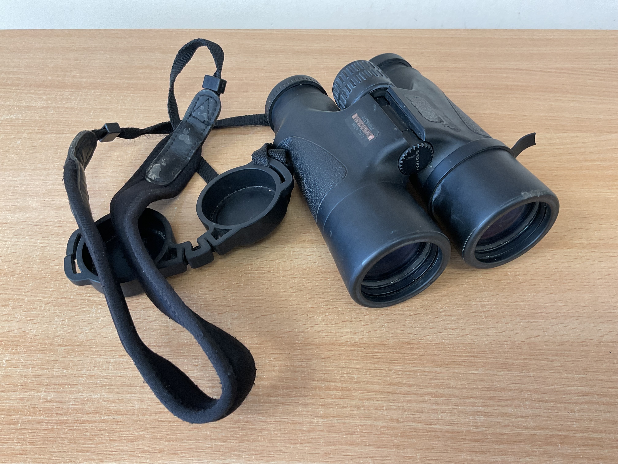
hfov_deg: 61.7
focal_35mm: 29
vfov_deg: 48.2
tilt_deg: -49.1
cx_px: 309
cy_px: 232
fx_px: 518
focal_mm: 3
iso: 40
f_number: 1.8
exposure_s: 1/50
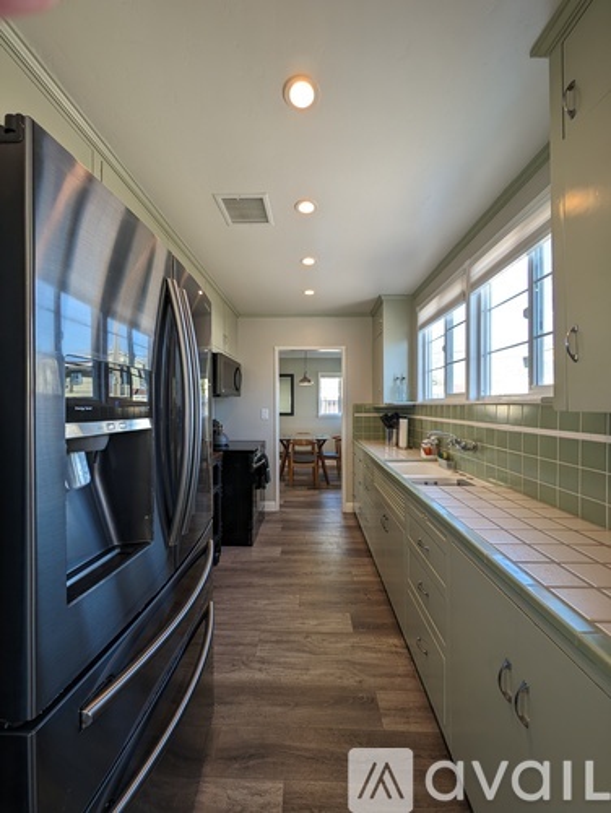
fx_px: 282
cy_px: 406
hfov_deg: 94.6
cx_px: 306
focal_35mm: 12
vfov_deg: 110.5
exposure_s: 1/83.9
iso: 82
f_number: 1.95
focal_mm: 2.23
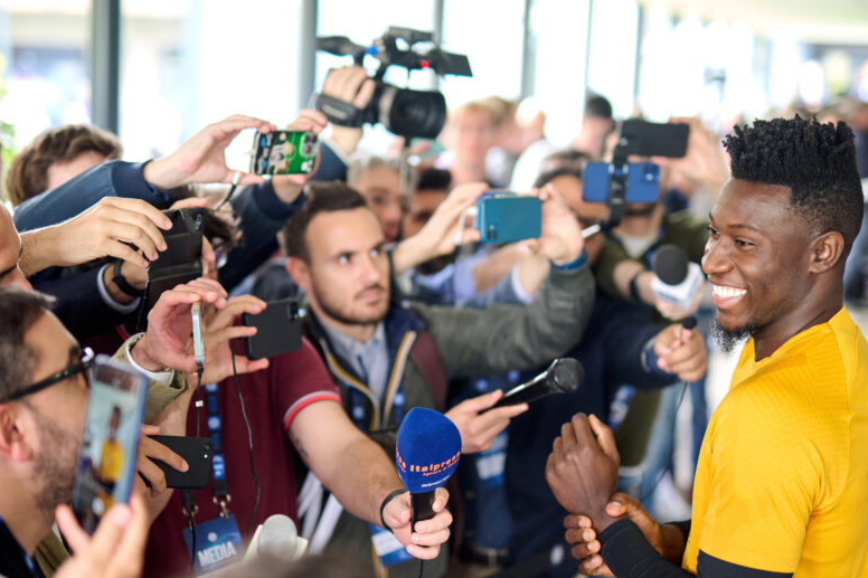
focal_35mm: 66
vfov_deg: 20.6
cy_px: 312
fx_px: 1591
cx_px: 423
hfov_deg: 30.5
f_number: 1.4
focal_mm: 50
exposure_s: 1/500
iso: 1800
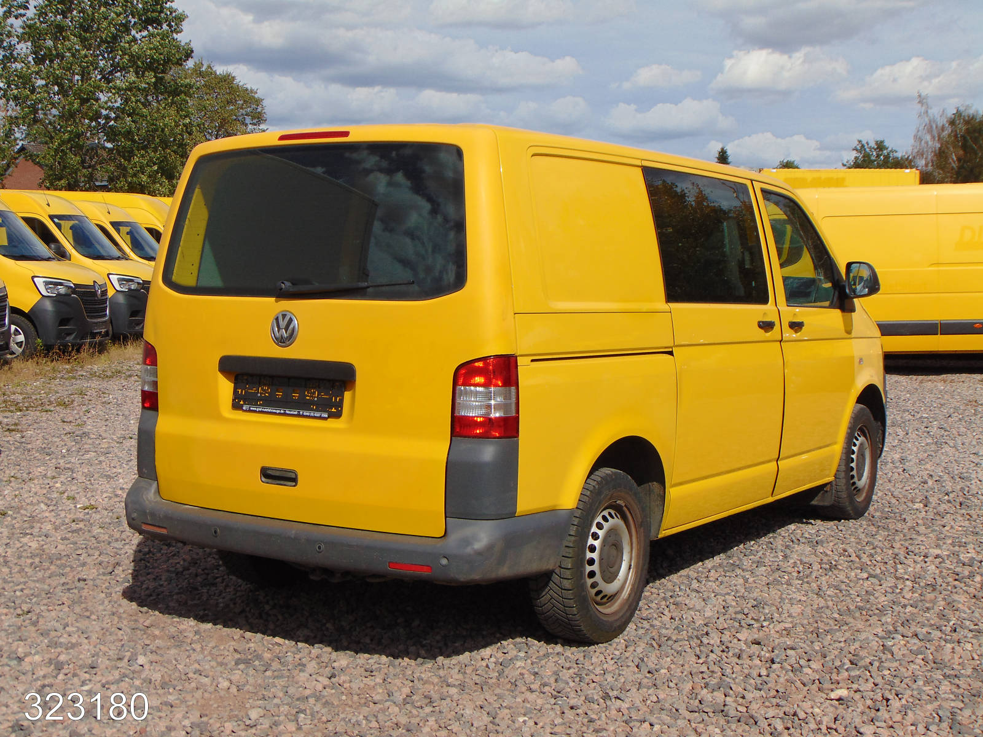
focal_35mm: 50
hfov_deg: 38.2
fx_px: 1420
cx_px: 492
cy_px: 368
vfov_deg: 29.1
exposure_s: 1/250
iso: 80
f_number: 9
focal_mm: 9
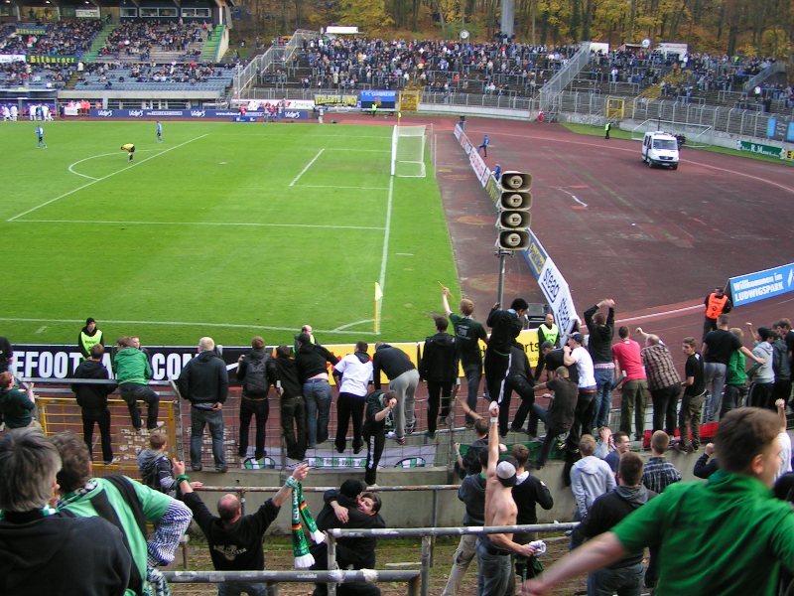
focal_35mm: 38
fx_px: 872
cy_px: 298
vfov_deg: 37.7
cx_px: 397
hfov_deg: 49.0
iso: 50
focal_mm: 5.8
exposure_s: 1/50
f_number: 2.8
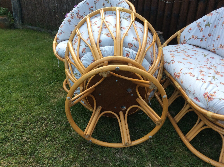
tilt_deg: -30.2
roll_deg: +0.1
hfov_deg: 56.9
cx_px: 112
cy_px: 84
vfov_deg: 44.1
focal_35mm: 32
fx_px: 207
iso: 32
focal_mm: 3.3
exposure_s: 1/124
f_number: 2.4
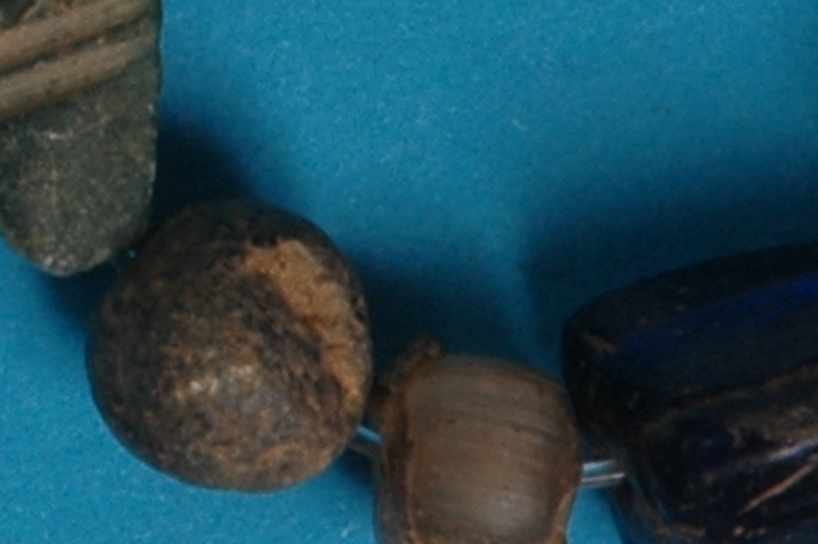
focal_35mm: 734
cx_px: -921
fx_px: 16665
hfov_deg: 2.8
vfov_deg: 1.9
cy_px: -580
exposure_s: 1/10
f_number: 29
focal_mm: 70
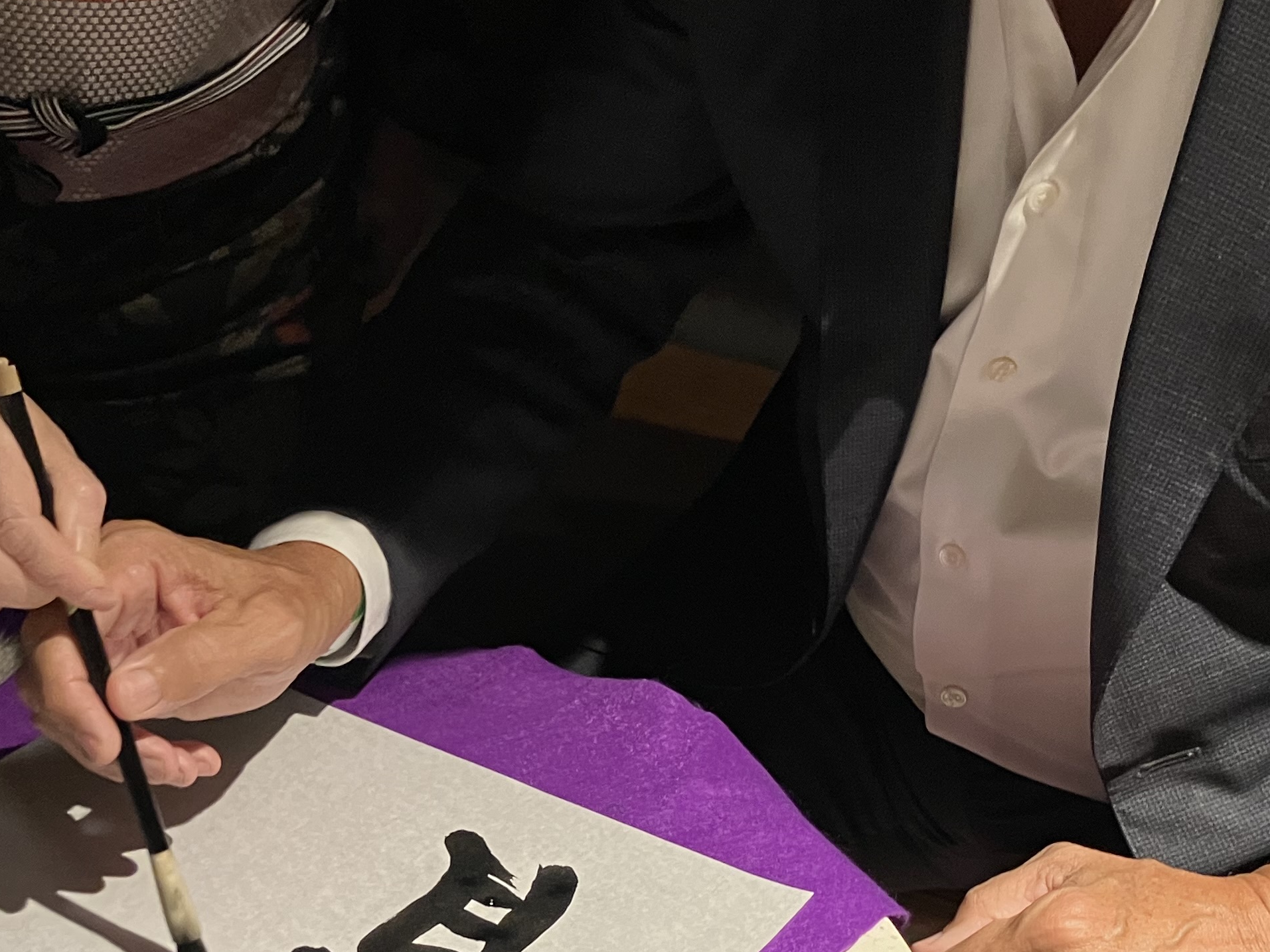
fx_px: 2165
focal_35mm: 59
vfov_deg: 24.1
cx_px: 527
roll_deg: +2.9
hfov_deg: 32.6
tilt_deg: -34.7
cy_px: 860
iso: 125
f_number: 1.8
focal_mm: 3.99
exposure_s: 1/50
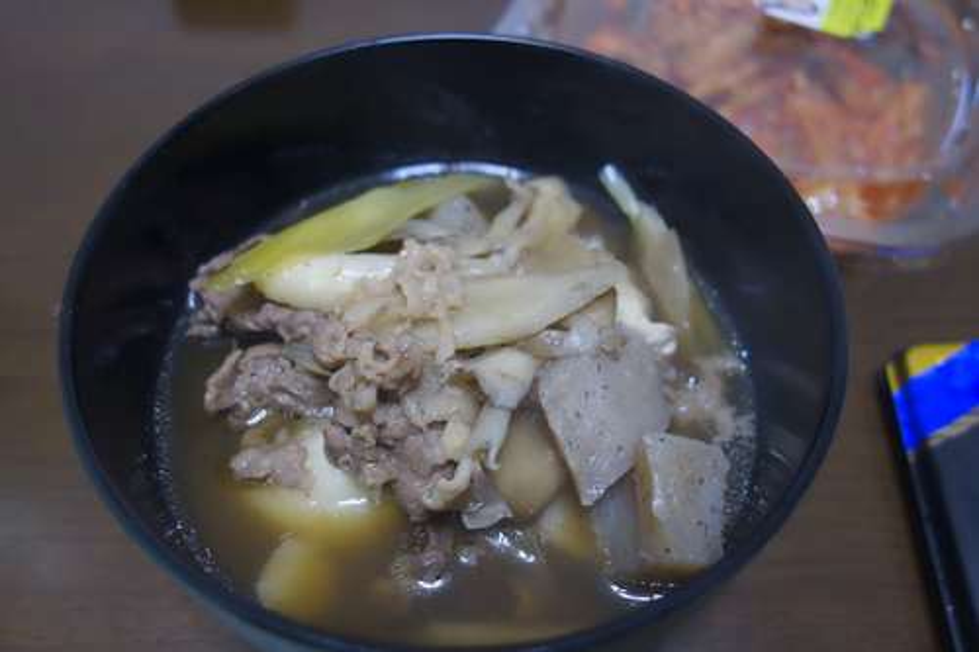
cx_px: 490
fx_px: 788
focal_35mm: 29
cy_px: 326
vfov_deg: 44.9
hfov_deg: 63.7
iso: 800
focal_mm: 10.91
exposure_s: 1/50
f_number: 2
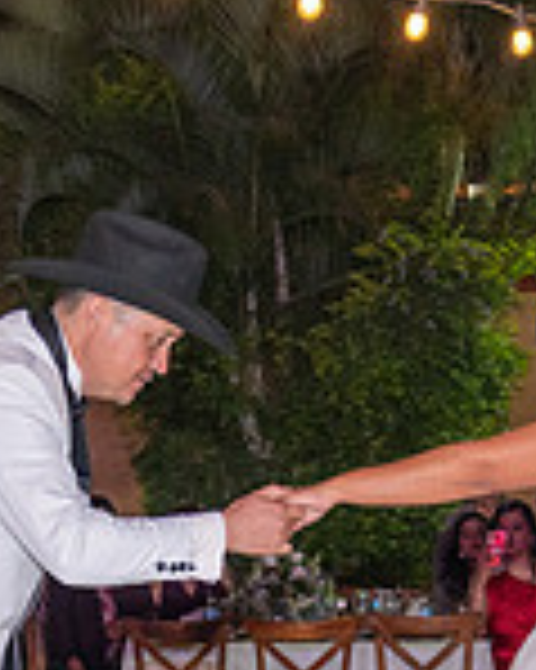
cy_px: 794
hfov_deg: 12.2
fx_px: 2461
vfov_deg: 15.0
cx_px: -41
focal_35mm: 124
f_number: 4.5
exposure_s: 1/160
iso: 2000
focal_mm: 34
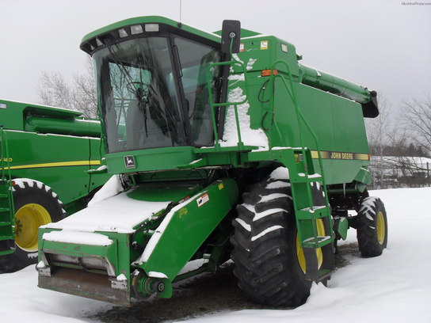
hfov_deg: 52.6
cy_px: 162
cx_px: 216
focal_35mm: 35
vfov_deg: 40.7
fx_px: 436
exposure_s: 1/250
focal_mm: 6.3
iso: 100
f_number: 3.2
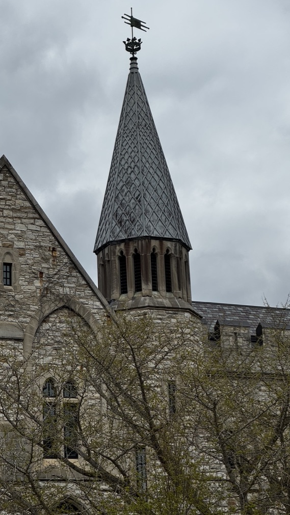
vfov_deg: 25.0
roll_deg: +2.0
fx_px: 1162
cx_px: 98
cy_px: 256
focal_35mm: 85
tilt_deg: +17.4
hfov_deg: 14.2
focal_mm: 9
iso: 25
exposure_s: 1/1698
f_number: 2.8
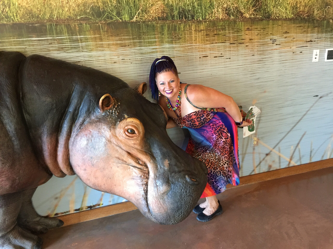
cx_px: 166
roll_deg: +0.5
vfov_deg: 48.2
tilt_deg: -12.8
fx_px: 279
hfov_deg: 61.7
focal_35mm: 29
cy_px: 124
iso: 125
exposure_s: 1/15
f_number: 2.2
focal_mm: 4.15
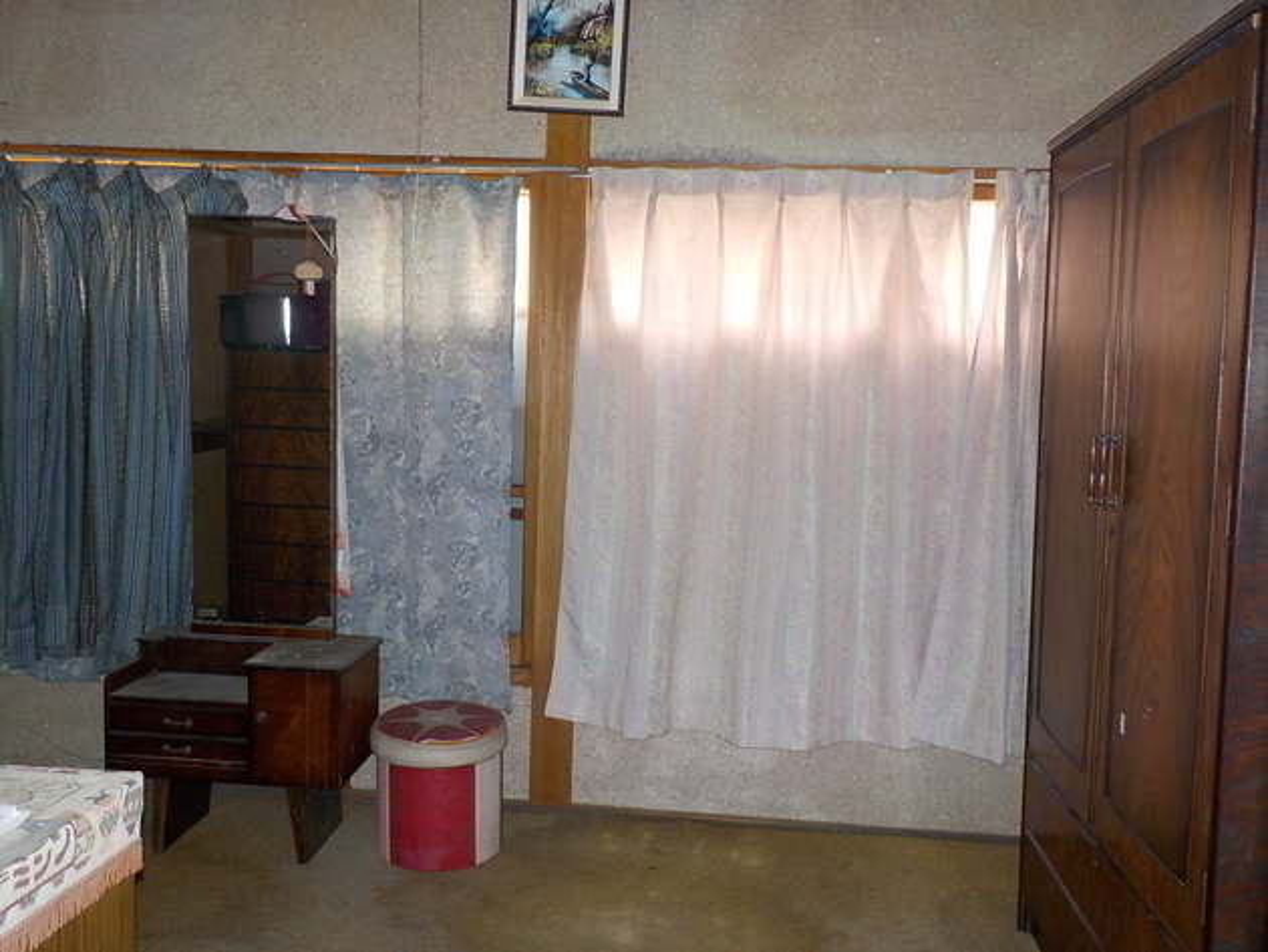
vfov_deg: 46.8
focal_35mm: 30
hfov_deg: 59.9
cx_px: 634
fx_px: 1099
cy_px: 476
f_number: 3.3
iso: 200
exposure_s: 1/30
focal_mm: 4.1
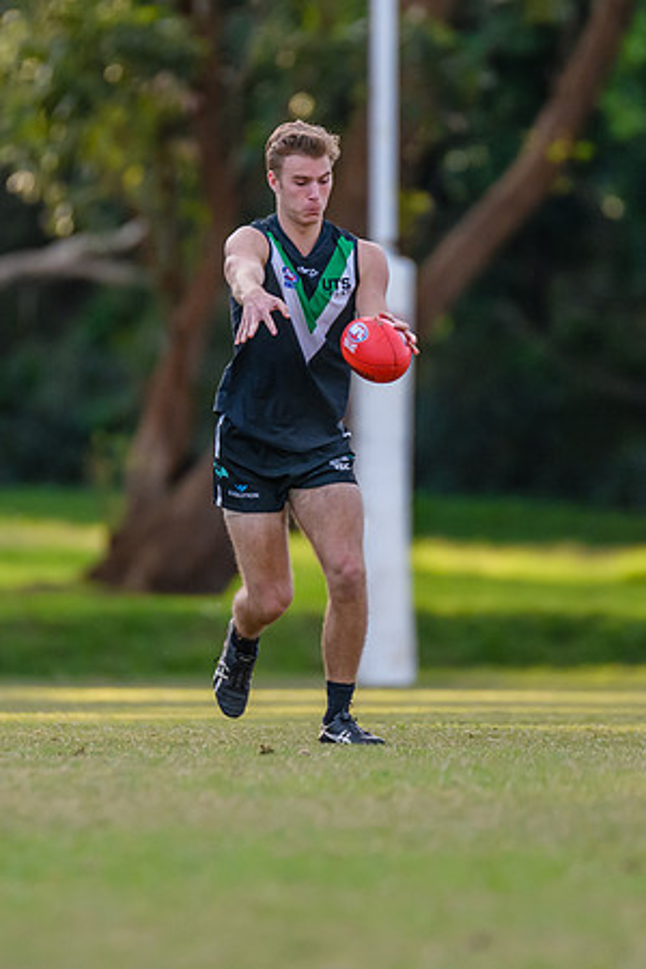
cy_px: 391
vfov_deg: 2.9
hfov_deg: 1.9
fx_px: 19087
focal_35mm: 709
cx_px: 203
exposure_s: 1/2500
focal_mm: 300
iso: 1600
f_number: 2.8
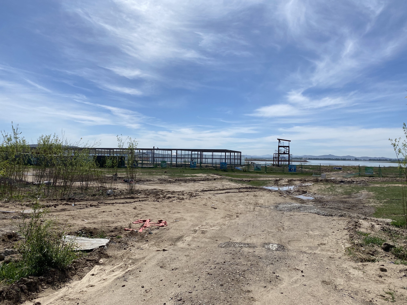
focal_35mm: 26
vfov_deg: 53.1
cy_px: 152
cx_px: 204
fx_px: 306
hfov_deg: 67.3
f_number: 1.8
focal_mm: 4.25
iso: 32
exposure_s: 1/6757
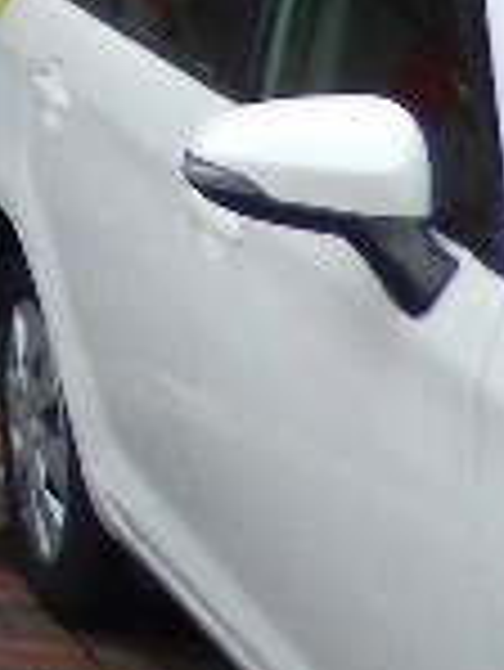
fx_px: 3121
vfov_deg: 10.7
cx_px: -1485
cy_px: -845
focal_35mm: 161
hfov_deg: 7.1
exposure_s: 1/320
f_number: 3.4
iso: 125
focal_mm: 4.5
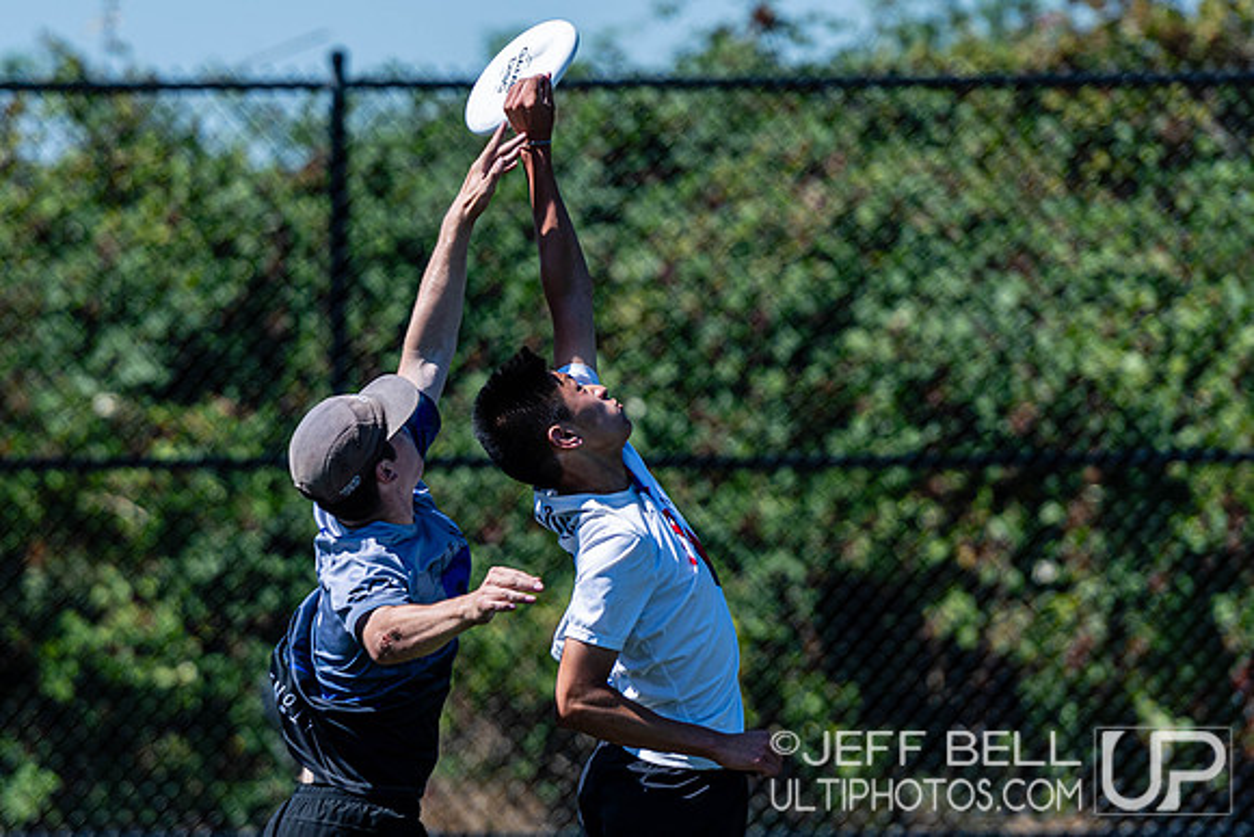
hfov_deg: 4.7
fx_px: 15286
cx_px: 628
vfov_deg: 3.1
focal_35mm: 439
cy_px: 434
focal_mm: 200
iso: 100
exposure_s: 1/2000
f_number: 3.2
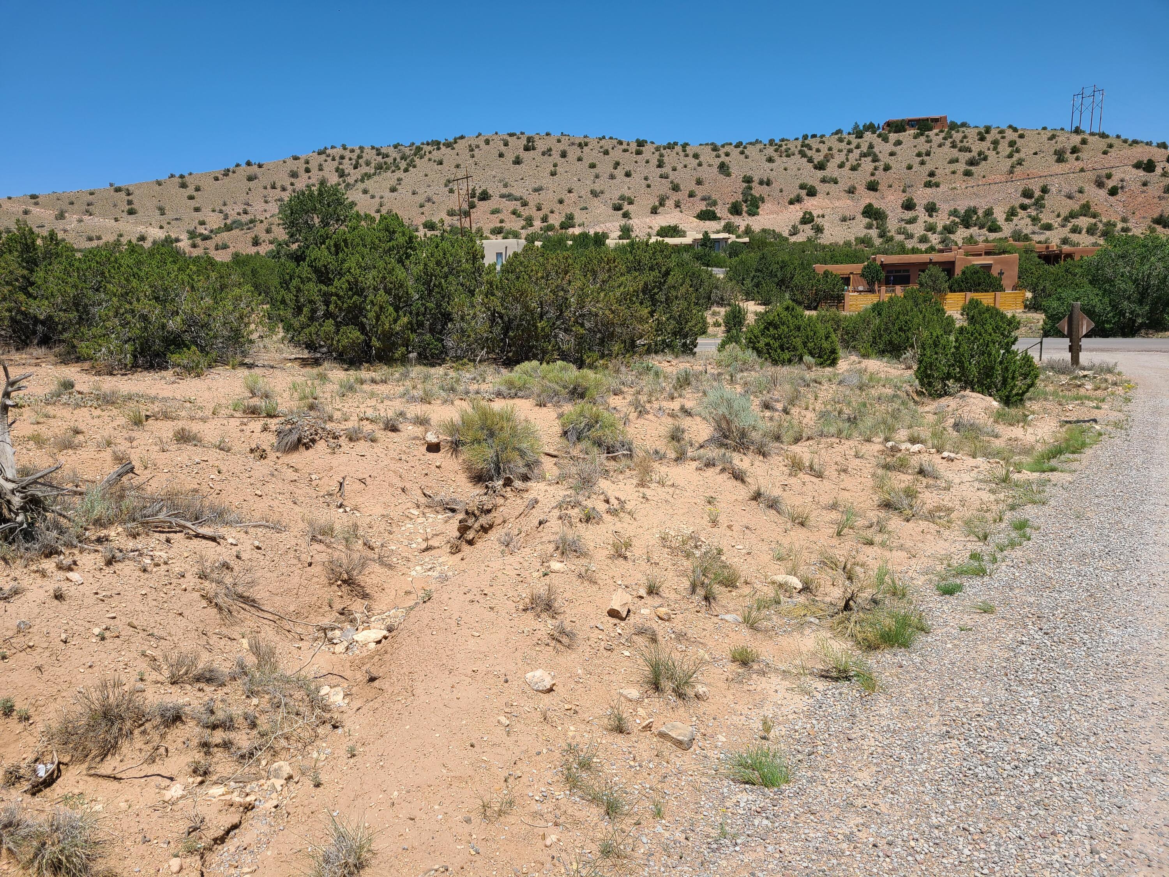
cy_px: 438
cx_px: 584
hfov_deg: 67.3
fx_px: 878
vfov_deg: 53.1
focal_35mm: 26
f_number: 1.8
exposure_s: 1/2882
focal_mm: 5.4
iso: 40
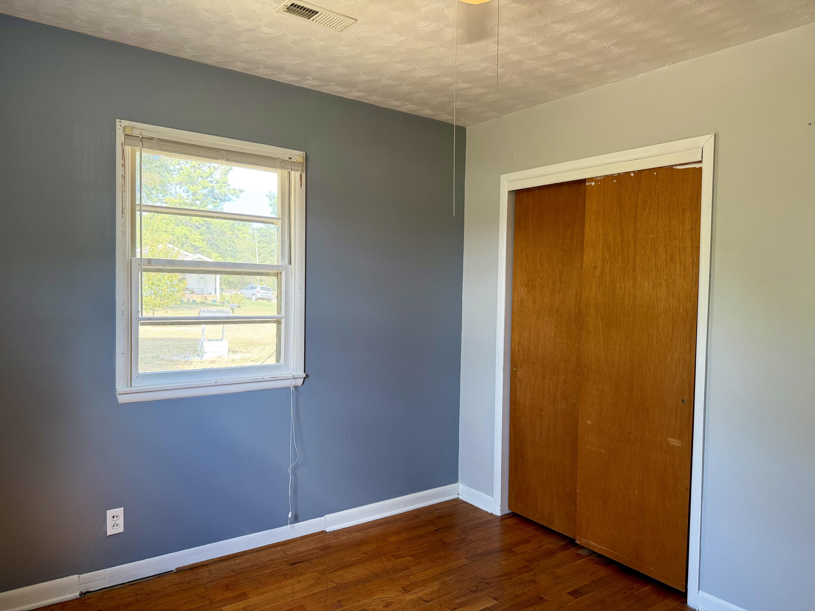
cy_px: 306
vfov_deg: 56.8
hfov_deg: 71.6
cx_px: 408
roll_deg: -0.3
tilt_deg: -1.7
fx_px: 565
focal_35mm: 24
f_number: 1.78
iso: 250
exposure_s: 1/120
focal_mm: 6.76
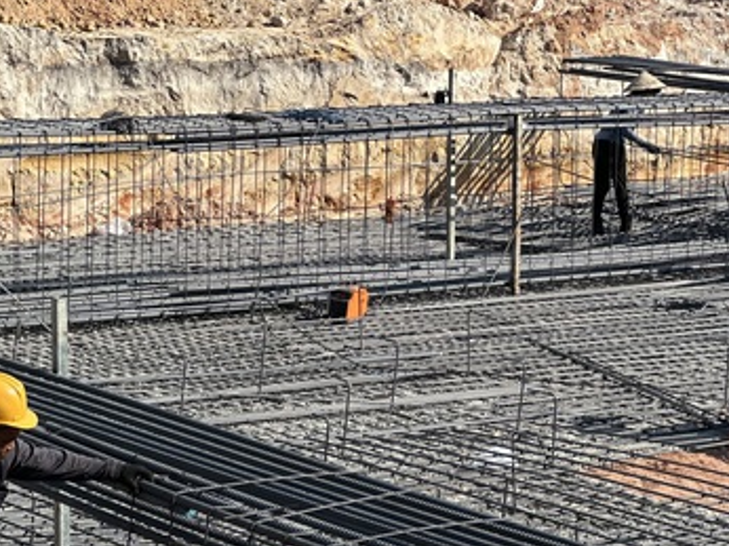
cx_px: 346
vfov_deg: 10.0
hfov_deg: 13.4
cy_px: 452
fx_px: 3094
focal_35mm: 147
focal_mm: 9
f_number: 2.8
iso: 32
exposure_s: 1/573
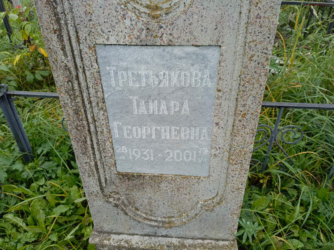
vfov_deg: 54.9
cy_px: 125
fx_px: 241
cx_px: 167
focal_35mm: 25
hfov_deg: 69.4
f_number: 1.69
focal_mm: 4.76
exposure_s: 1/118
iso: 112
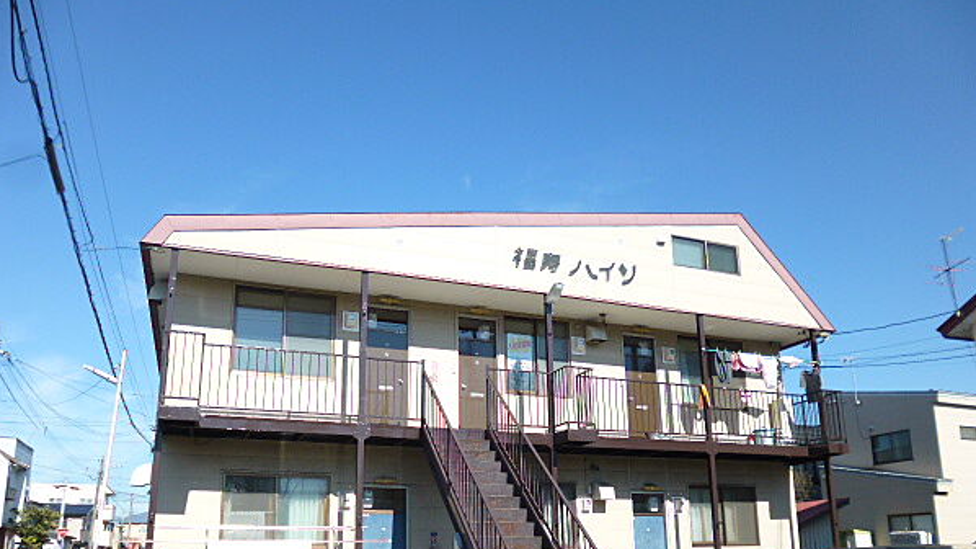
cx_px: 481
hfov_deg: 67.9
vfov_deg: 40.8
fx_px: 724
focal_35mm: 28
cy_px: 376
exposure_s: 1/1000
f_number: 2.8
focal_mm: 4.3
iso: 100
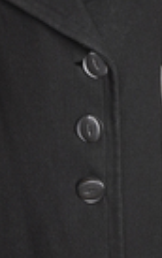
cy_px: 189
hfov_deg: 9.5
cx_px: 54
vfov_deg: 15.0
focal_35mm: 139
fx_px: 979
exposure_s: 1/20
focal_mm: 32
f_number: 7.1
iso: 320
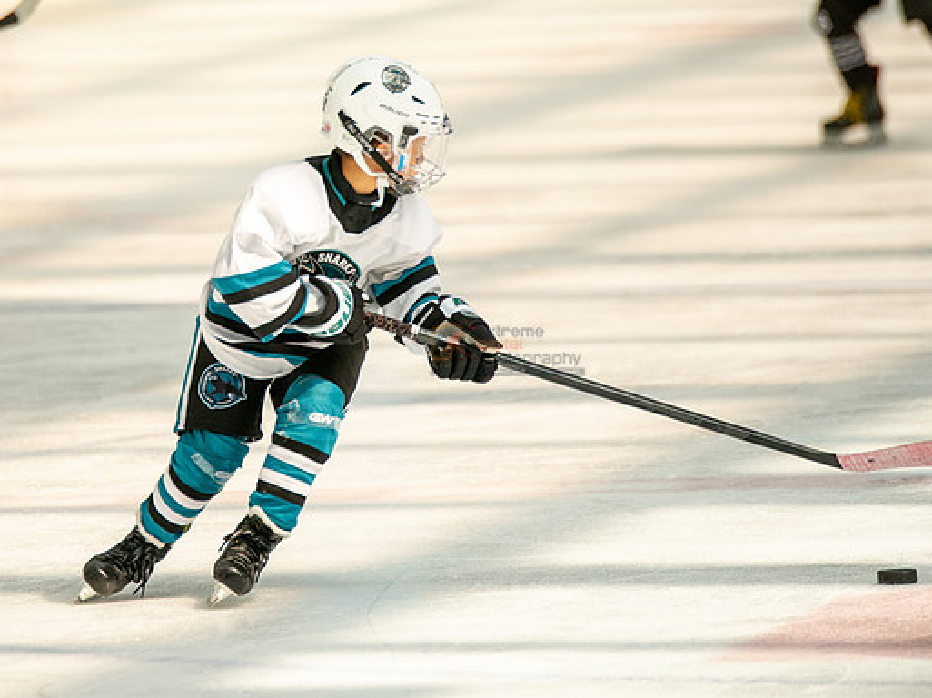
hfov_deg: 3.7
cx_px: 228
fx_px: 14367
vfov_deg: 2.8
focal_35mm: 534
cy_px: 189
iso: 1600
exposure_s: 1/5000
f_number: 3.2
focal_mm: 300
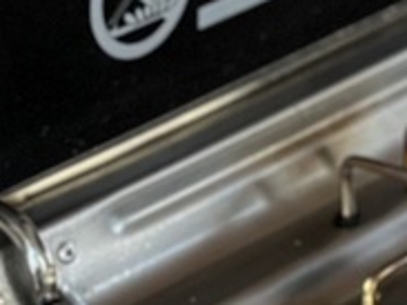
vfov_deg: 4.7
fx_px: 3701
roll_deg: +2.4
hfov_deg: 6.2
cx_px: 618
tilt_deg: -25.7
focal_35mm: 315
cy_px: 323
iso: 80
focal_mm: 6.86
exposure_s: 1/249
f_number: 1.78
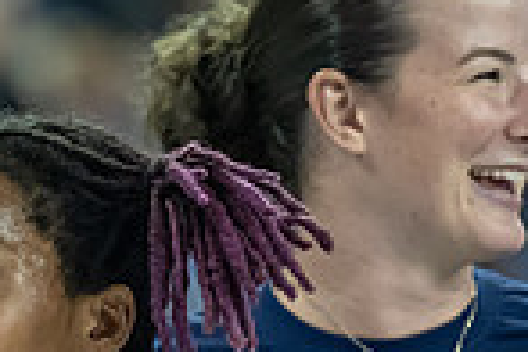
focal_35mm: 1022
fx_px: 14988
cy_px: 403
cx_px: -136
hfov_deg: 2.0
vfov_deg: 1.3
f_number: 2.8
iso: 3600
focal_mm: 200
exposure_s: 1/800
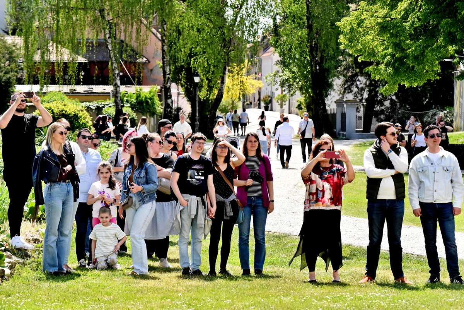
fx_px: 1869
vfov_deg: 9.5
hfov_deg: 14.1
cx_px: 232
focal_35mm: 145
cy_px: 155
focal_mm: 145
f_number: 8
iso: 3200
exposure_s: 1/4000
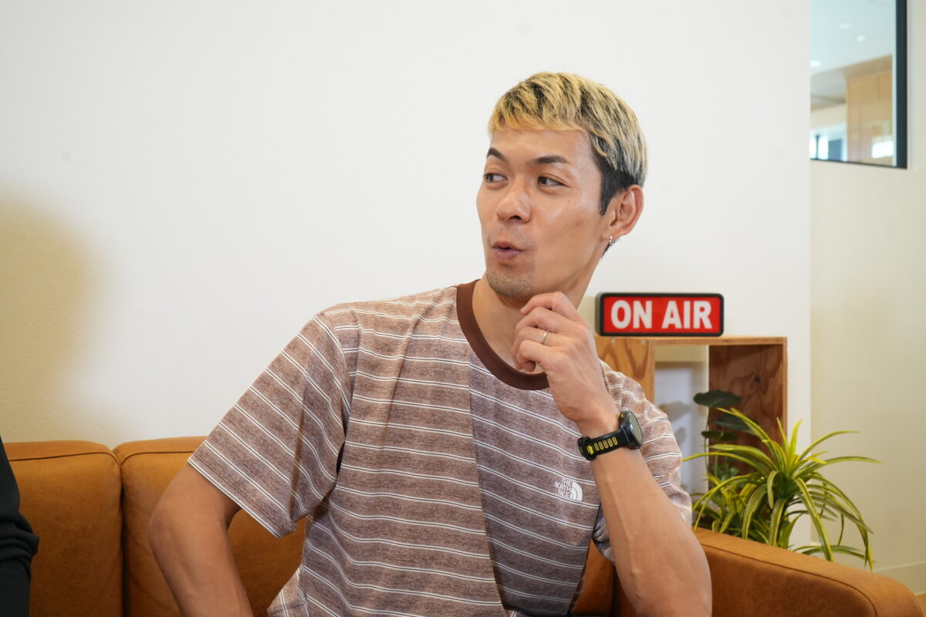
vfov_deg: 34.2
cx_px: 463
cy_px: 308
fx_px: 1003
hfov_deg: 49.6
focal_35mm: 39
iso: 2000
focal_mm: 39
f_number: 6.3
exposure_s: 1/100
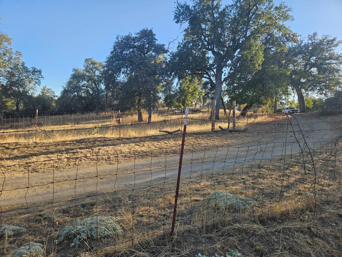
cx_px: 171
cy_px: 128
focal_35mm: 23
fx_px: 227
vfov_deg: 58.9
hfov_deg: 73.9
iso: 25
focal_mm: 5.4
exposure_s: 1/428
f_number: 1.8
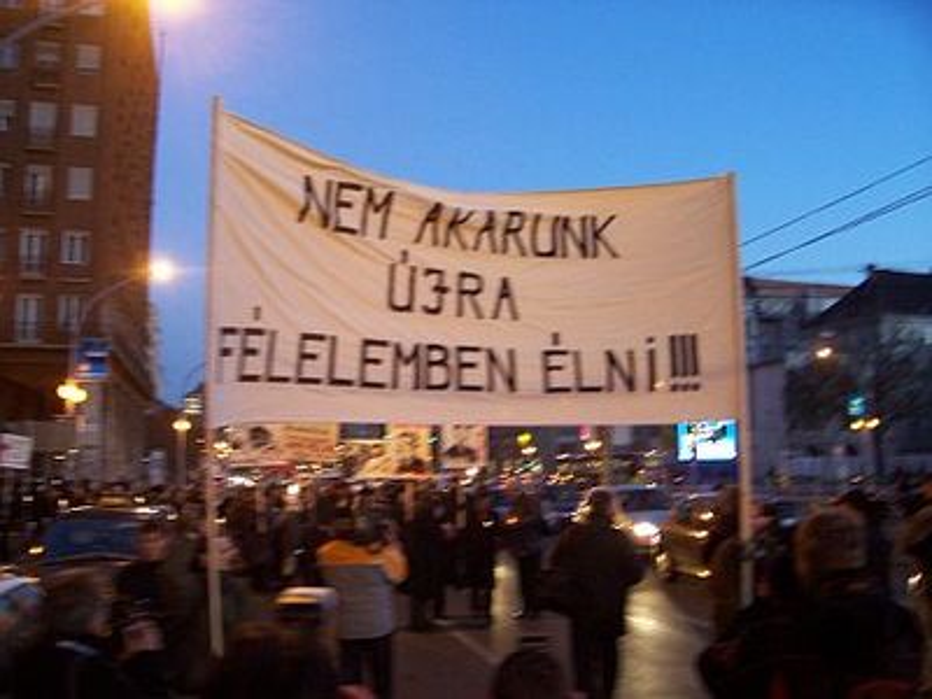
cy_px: 350
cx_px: 466
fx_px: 915
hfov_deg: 54.0
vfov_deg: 41.8
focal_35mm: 34
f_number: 2.7
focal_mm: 5.6
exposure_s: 1/10
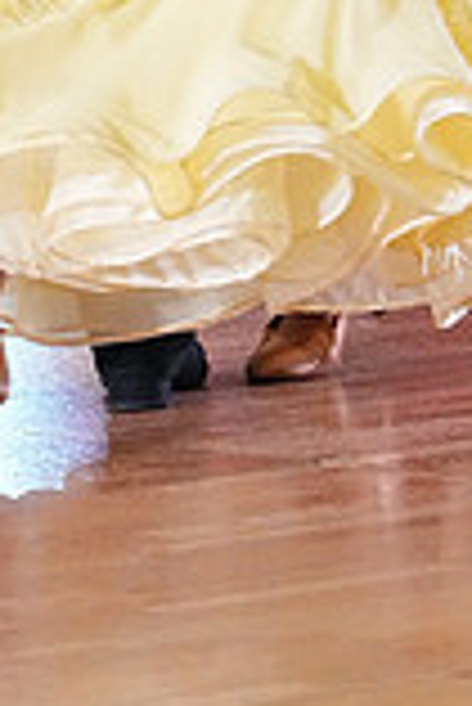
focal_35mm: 671
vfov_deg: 3.1
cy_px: -391
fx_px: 13166
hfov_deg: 2.1
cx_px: 25
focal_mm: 182
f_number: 5.6
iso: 10000
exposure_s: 1/400
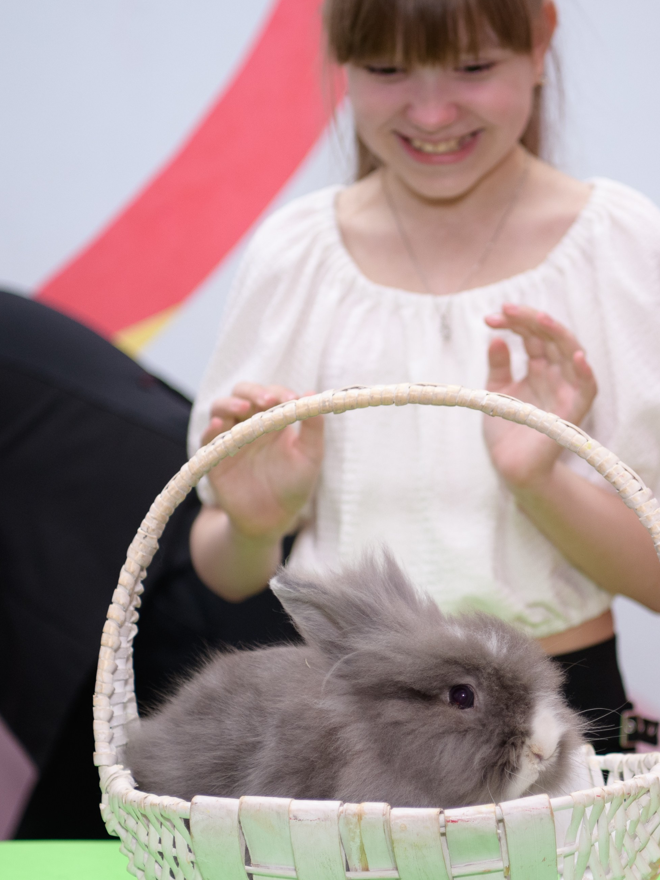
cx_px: 452
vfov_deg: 16.3
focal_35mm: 121
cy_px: 507
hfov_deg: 12.2
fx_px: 3076
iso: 500
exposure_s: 1/160
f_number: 2.8
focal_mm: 58
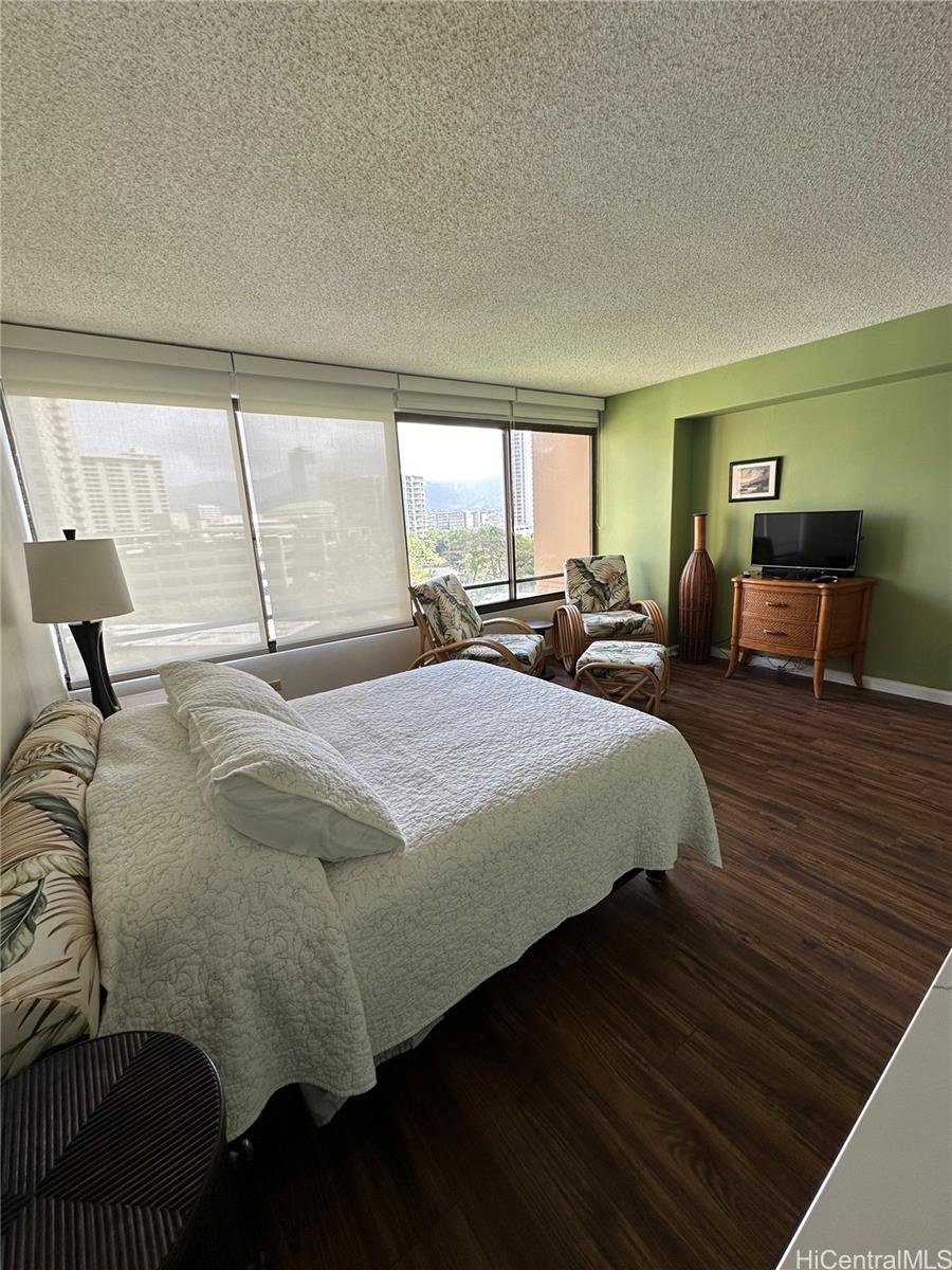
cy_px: 635
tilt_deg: -12.6
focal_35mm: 14
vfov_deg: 102.1
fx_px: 513
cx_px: 476
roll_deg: +2.6
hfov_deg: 85.7
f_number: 2.2
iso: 50
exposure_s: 1/99
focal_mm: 2.22
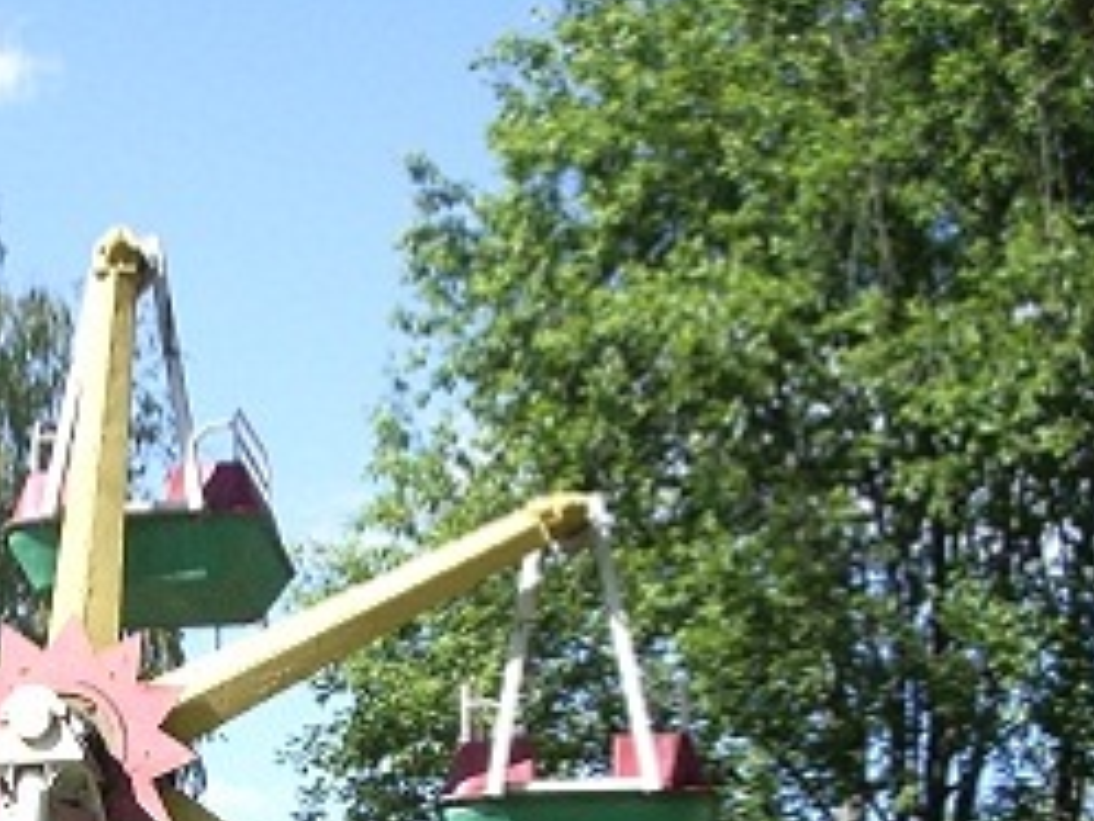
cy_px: 898
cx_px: 83
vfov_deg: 15.8
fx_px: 2877
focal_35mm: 91
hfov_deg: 21.0
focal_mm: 5.8
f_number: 4.3
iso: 80
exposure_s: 1/320
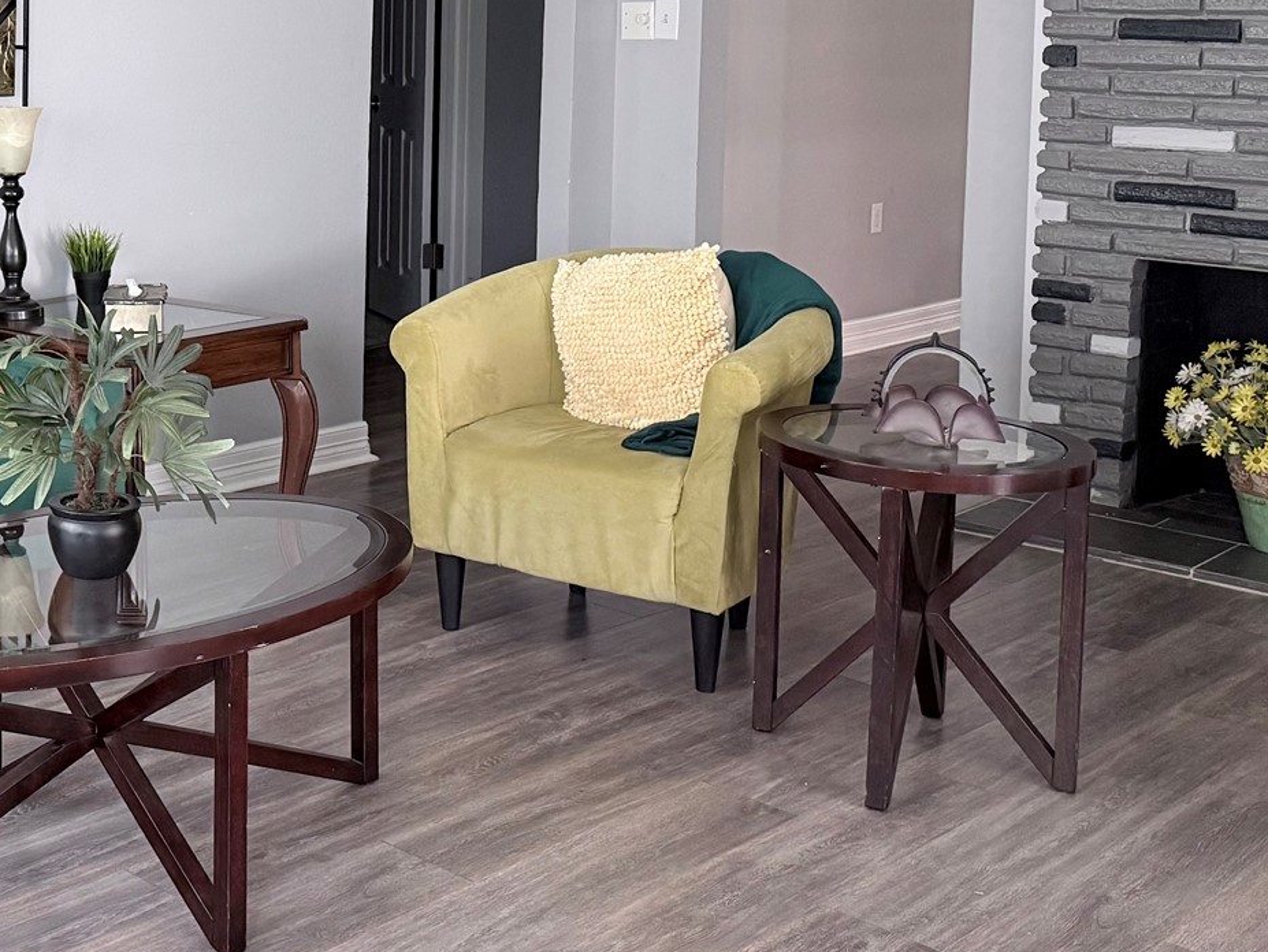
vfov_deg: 26.9
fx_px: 1942
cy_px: 149
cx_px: 174
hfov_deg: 34.5
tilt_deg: -5.2
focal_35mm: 53
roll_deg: -0.5
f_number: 1.78
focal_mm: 6.76
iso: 320
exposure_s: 1/60
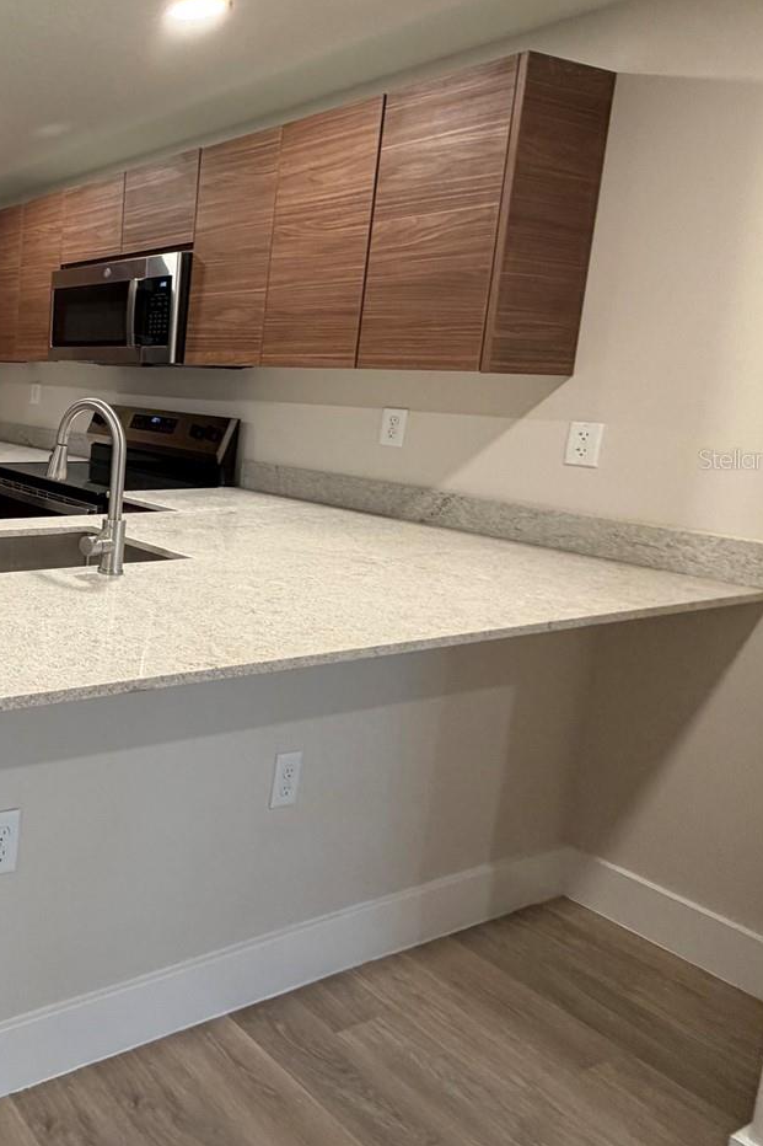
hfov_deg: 37.6
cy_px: 459
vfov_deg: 70.8
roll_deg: -1.6
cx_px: -168
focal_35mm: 25
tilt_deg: -6.4
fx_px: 795
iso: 200
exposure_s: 1/60
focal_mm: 2.22
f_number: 2.2
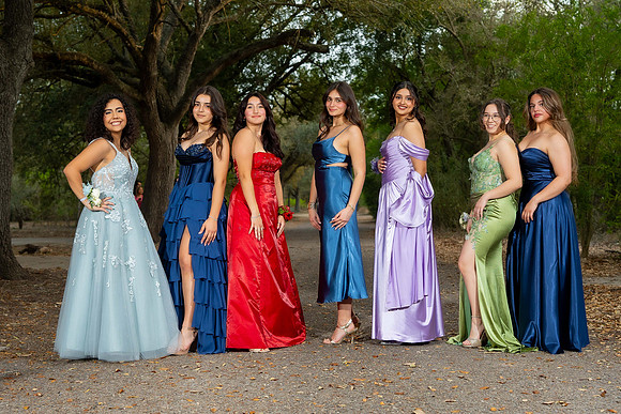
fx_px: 897
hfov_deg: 38.2
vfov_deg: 26.0
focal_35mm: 52
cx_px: 310
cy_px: 207
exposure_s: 1/200
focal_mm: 35
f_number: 3.2
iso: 250
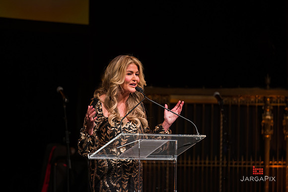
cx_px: 144
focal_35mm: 200
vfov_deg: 6.9
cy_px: 96
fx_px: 1599
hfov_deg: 10.3
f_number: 4
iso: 2000
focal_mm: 200
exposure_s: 1/200
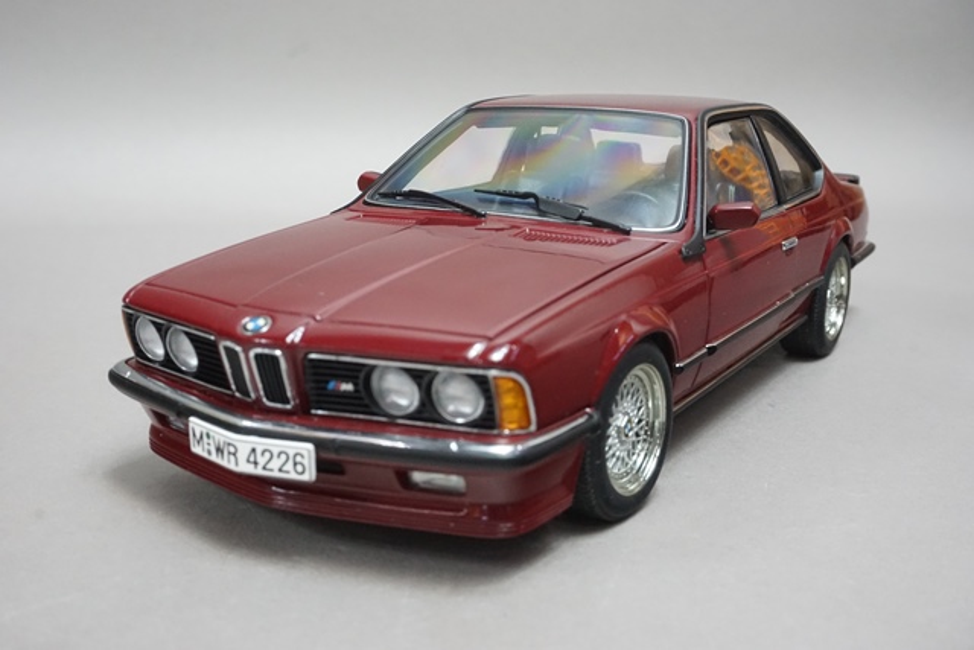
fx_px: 1096
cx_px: 487
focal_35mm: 40
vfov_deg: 33.0
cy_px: 325
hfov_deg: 47.9
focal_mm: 27
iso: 3200
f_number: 11
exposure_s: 1/15
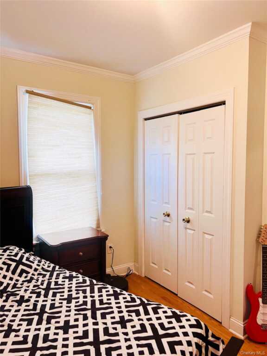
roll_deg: +0.9
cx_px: 134
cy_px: 178
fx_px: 267
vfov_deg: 67.3
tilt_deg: -2.6
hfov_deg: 53.1
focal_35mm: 26
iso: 100
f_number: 1.5
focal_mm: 5.7
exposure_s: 1/60
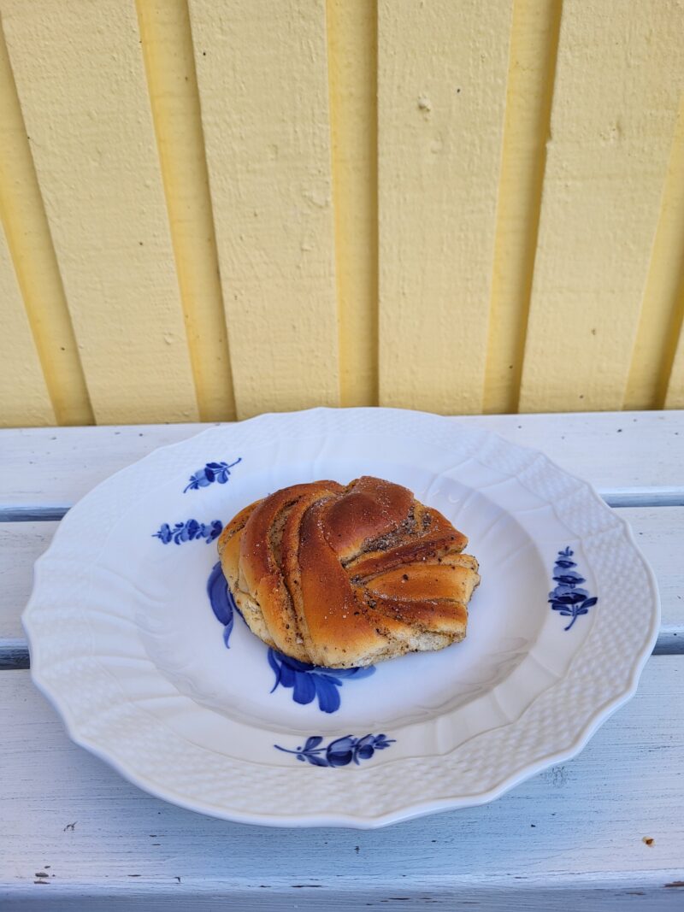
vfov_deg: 67.3
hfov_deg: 53.1
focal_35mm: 26
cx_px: 342
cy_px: 456
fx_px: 685
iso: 40
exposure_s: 1/157
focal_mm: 5.4
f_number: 1.8
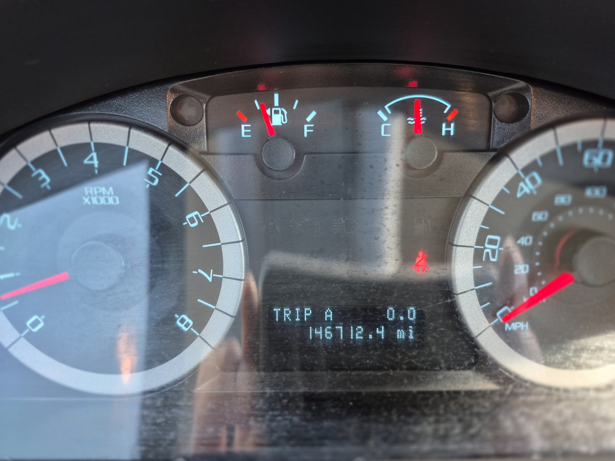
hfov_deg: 73.9
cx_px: 308
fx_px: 409
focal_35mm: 23
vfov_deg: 58.9
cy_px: 230
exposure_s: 1/100
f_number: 1.8
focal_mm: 5.4
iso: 320
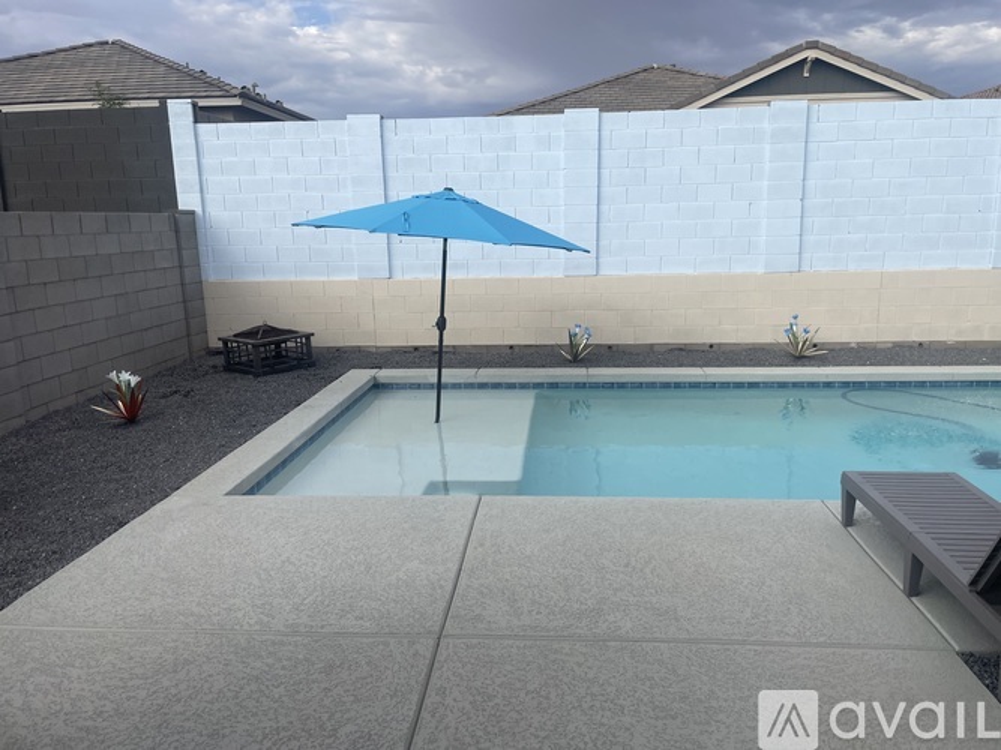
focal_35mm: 26
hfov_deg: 67.3
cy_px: 375
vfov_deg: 53.0
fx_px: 752
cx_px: 500
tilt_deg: -12.0
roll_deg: +2.7
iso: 32
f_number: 1.6
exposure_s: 1/3300
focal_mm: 4.2
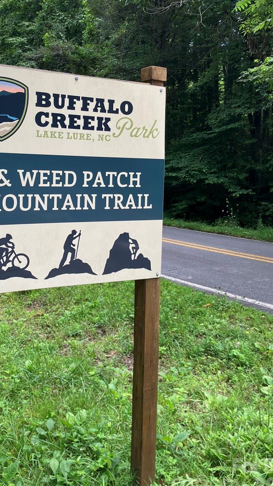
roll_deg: -3.4
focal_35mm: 37
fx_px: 476
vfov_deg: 53.8
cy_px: 206
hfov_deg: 31.6
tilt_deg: -1.9
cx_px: 80
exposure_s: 1/217
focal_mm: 3.99
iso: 25
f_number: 1.8
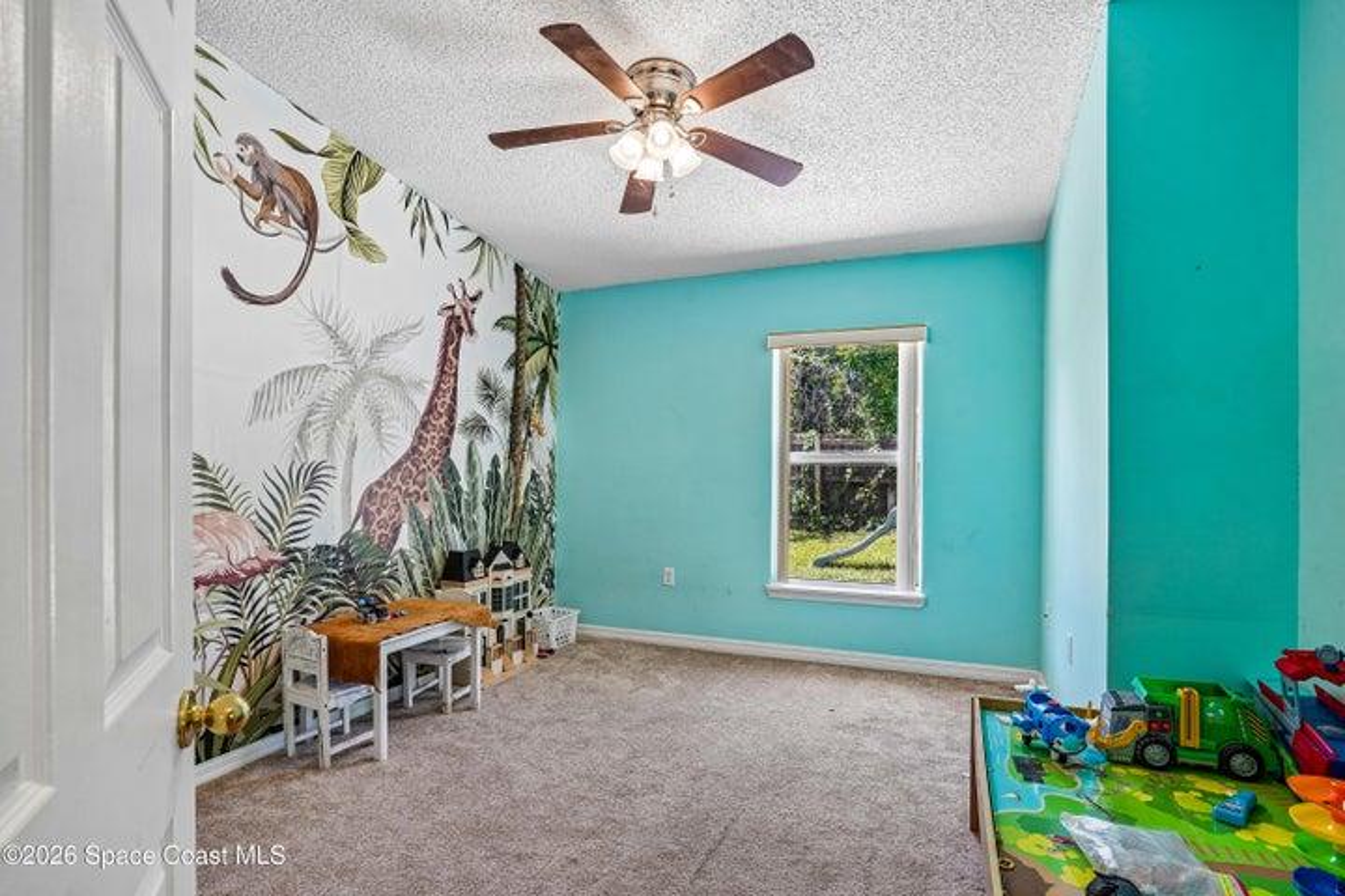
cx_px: 672
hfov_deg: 93.3
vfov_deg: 70.4
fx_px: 635
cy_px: 448
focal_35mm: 17
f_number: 9
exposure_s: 1/30
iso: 400
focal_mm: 17
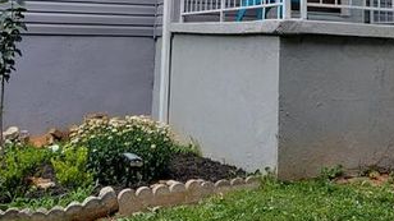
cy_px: -35
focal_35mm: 59
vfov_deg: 19.3
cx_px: 258
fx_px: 616
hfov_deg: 35.2
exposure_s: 1/586
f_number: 1.8
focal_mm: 4.69
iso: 50
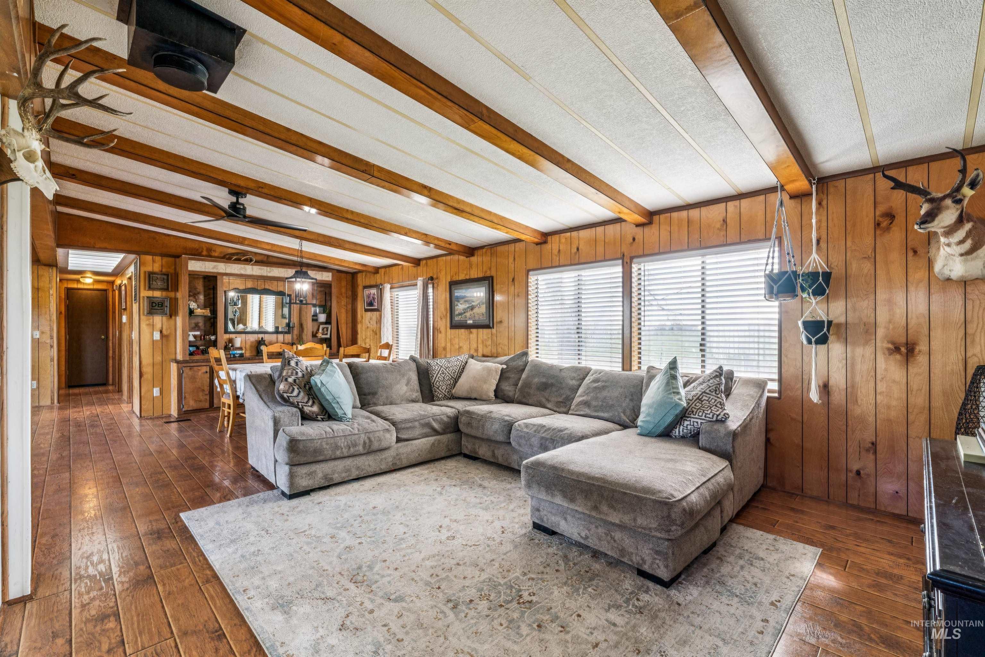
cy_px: 328
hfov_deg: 97.5
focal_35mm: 16
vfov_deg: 74.4
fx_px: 432
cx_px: 492
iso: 400
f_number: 13
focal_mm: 15.8
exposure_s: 1/13
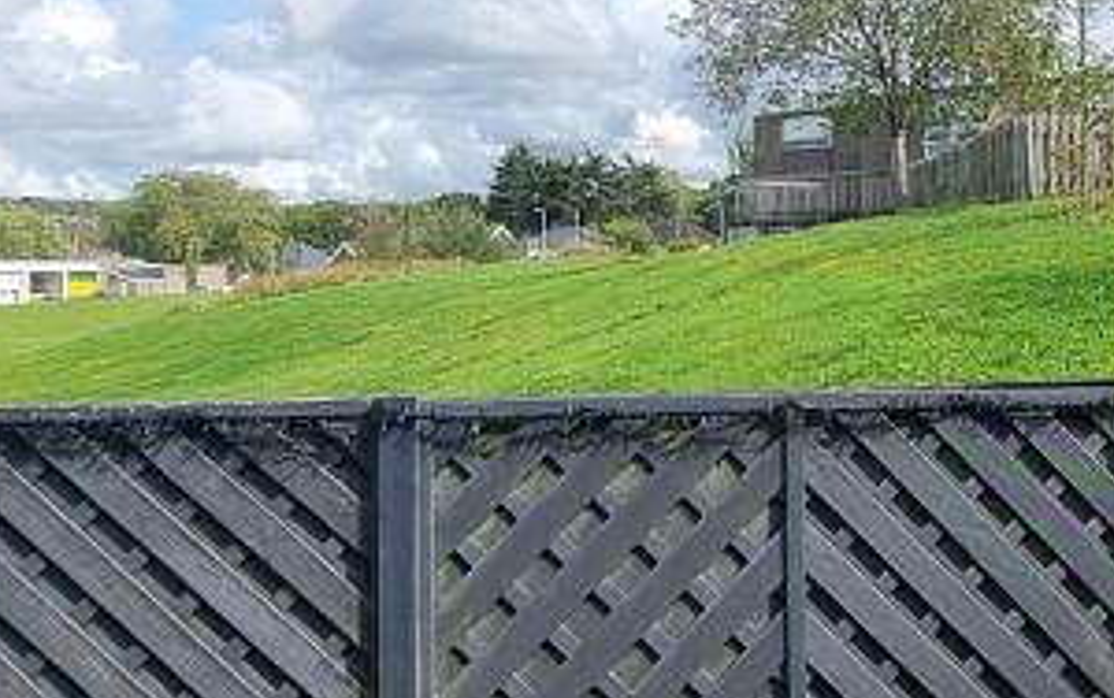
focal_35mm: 47
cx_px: 962
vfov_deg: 27.3
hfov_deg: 40.0
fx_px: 1428
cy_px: 223
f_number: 2.2
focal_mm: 2.2
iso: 50
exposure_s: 1/1748
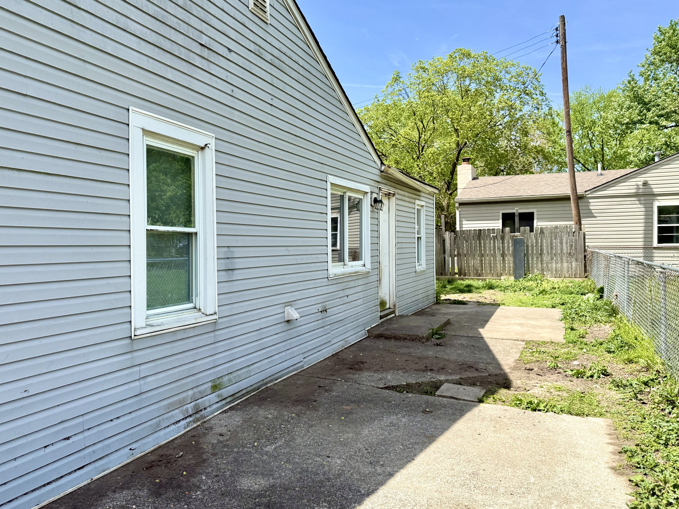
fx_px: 510
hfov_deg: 67.2
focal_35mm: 26
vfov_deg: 53.1
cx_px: 317
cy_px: 255
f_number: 1.78
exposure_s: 1/3425
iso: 80
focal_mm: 6.76
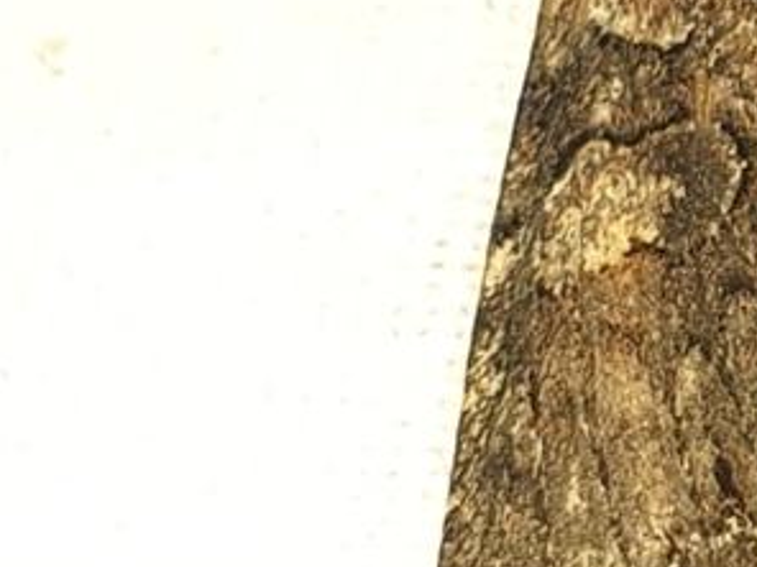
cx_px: 1022
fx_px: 1640
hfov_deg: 22.8
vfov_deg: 19.0
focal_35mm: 75
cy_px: -15
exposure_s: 1/424
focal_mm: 4.3
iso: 50
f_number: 2.4
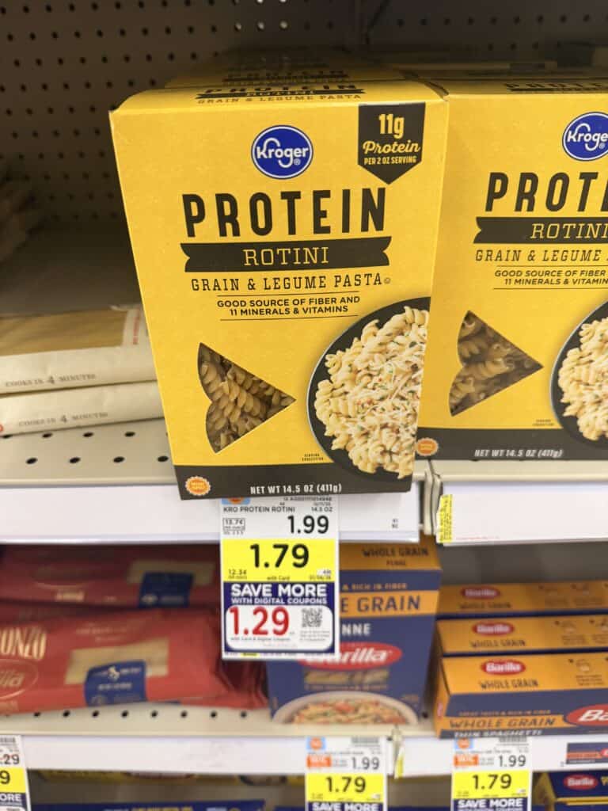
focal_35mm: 24
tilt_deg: -34.7
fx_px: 562
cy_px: 406
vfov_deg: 71.6
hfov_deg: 56.8
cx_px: 304
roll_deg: +2.4
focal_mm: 6.76
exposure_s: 1/66
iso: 160
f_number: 1.78
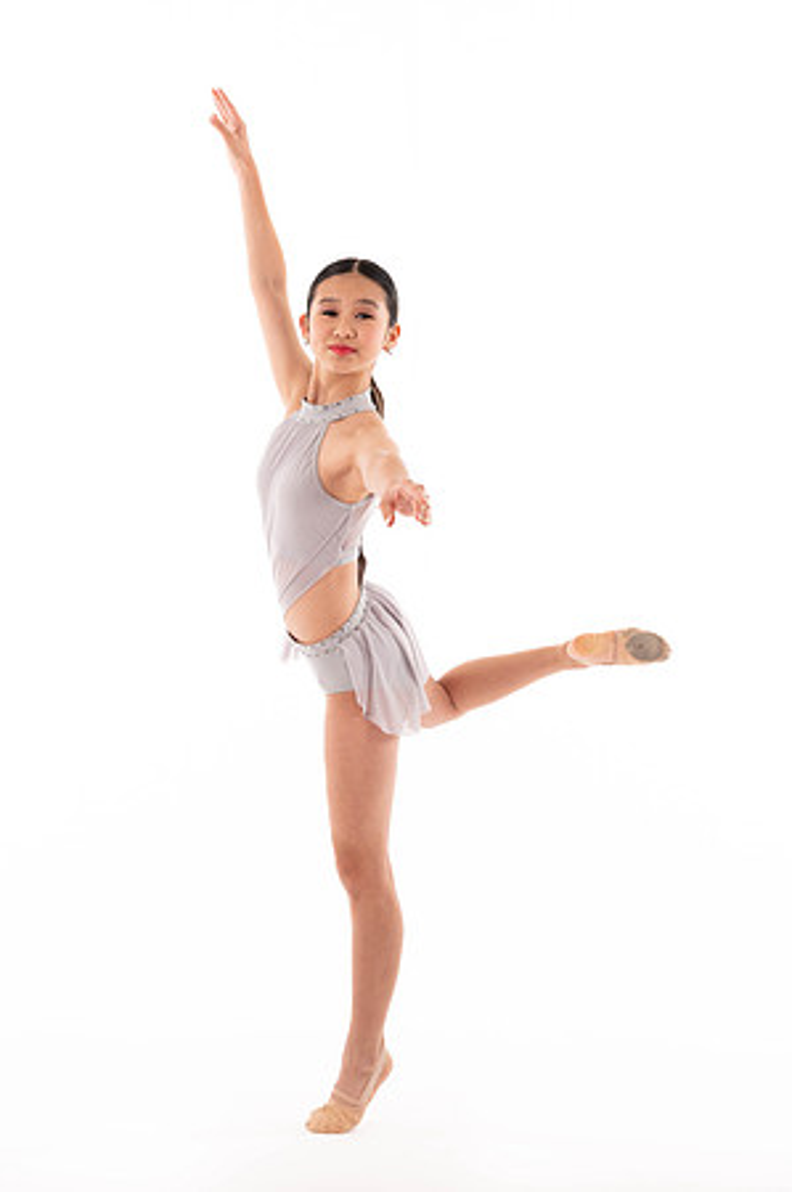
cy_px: 591
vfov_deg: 38.1
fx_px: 1728
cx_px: 385
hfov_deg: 25.8
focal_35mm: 52
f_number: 6.3
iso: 400
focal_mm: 34.5
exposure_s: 1/200
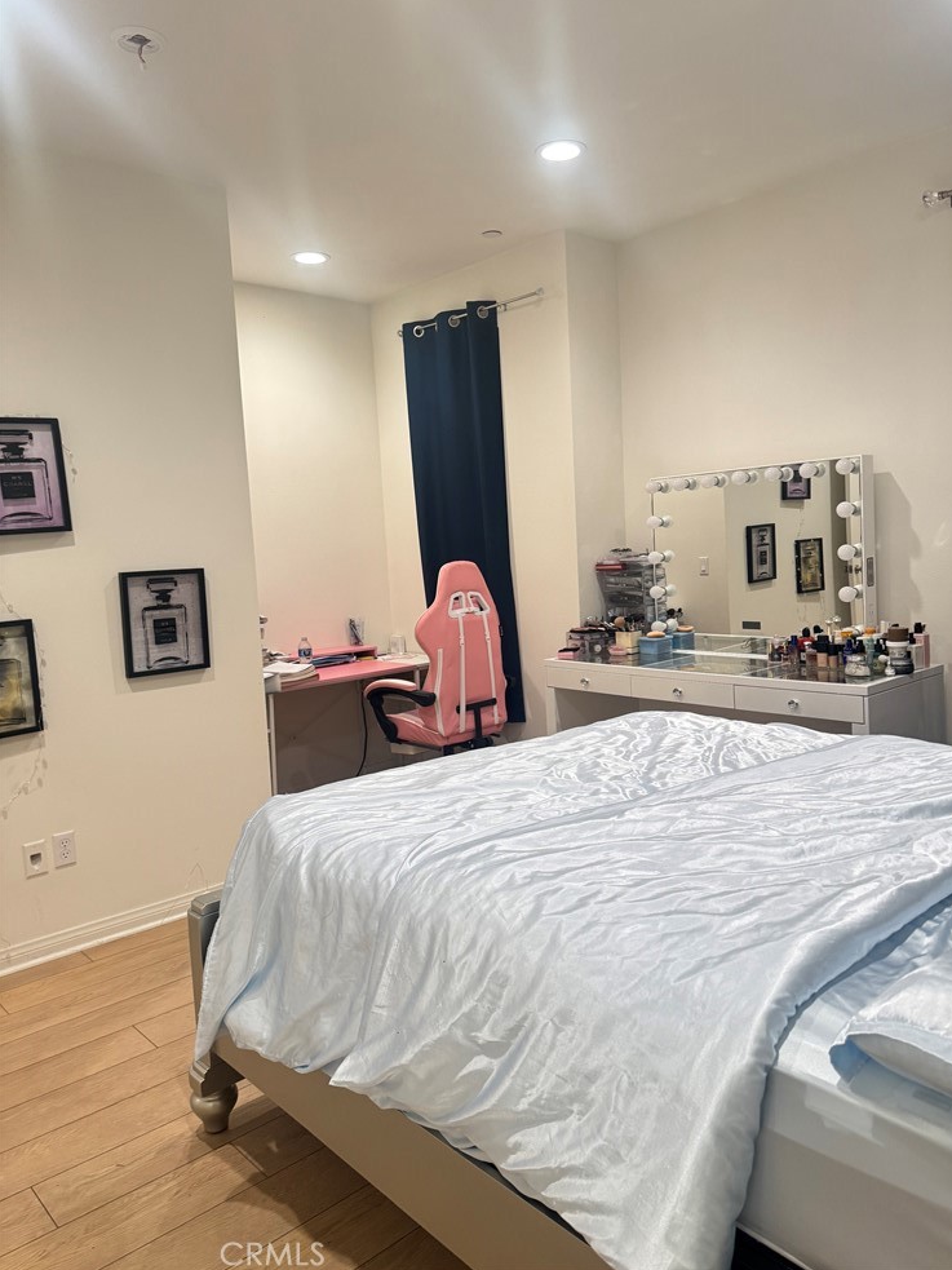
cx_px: 495
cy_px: 611
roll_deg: +3.7
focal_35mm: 25
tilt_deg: -4.0
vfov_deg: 69.4
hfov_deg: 54.9
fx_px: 917
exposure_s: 1/120
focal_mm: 6.76
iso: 200
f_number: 1.78
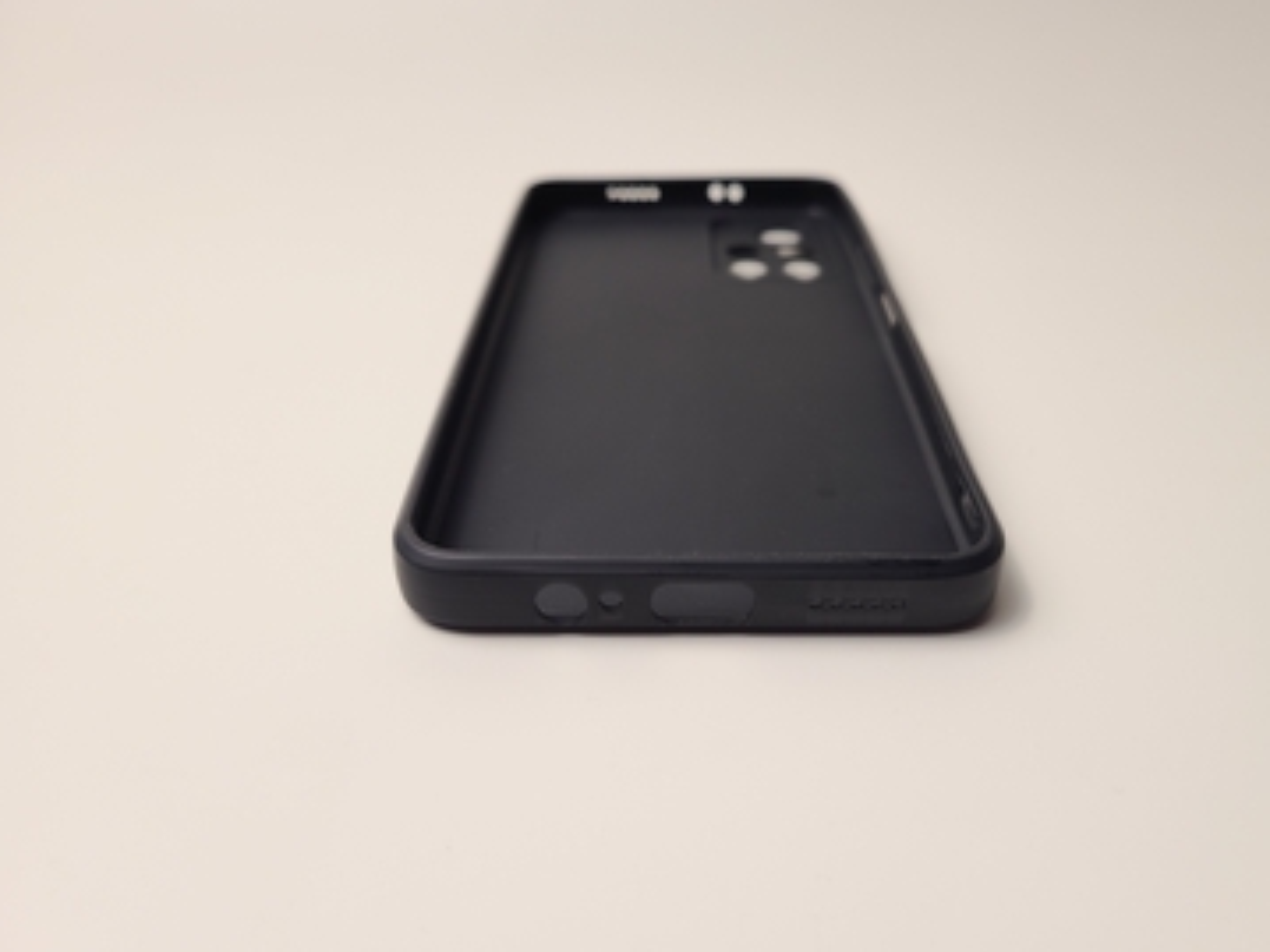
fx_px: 1064
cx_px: 690
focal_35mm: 29
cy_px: 474
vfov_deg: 48.2
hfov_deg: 61.6
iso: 80
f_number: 1.8
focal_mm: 5.4
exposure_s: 1/100
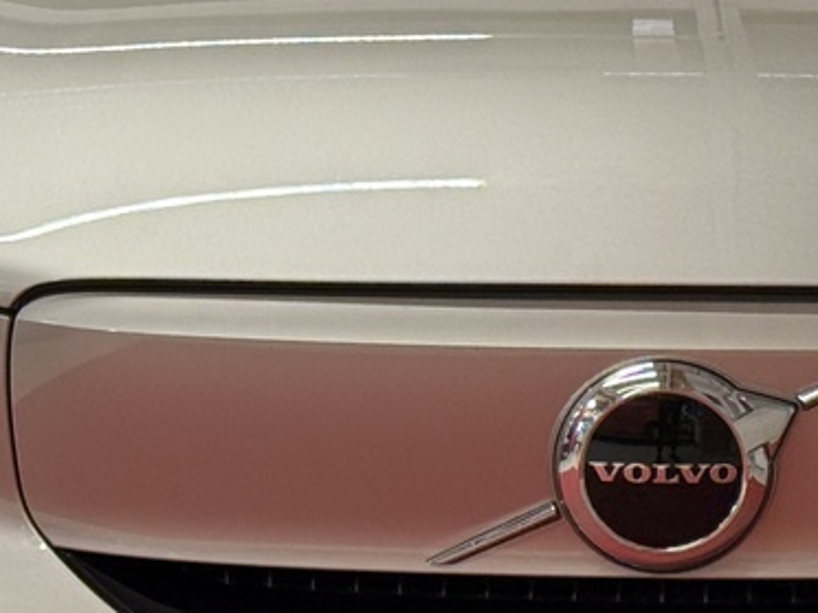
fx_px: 4395
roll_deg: -0.3
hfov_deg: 10.6
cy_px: 312
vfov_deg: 8.0
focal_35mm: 186
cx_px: 695
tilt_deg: -9.7
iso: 100
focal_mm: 6.76
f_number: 1.78
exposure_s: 1/117
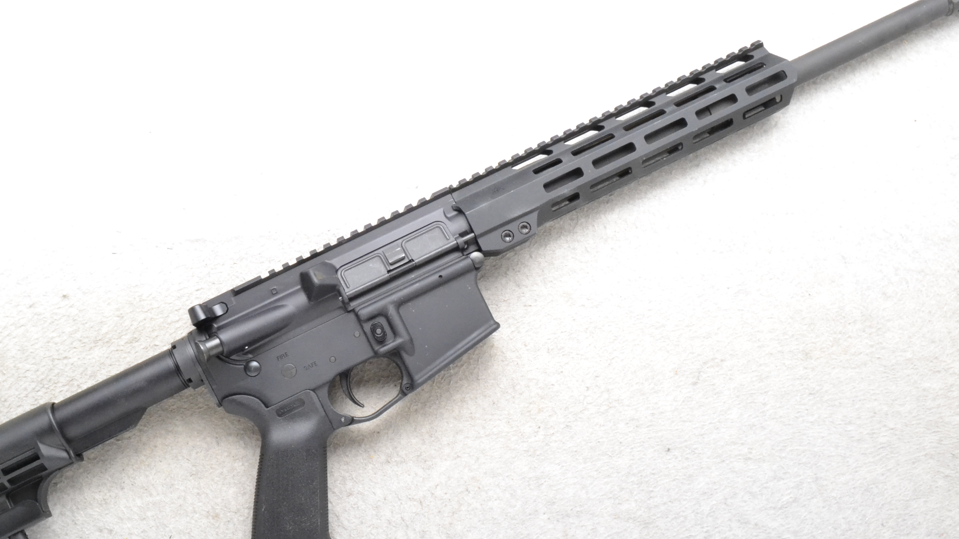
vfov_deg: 16.6
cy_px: 339
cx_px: 406
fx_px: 1849
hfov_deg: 29.0
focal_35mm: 73
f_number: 20
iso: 3200
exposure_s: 1/160
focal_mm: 35
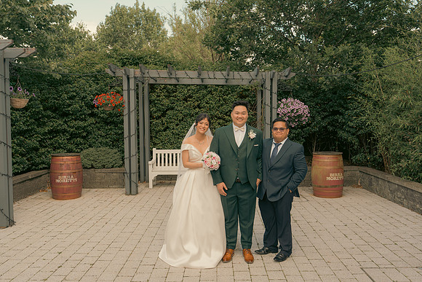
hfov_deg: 60.3
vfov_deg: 42.3
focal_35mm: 31
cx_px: 211
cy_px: 141
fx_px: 363
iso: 200
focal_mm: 31
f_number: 5.6
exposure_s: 1/160
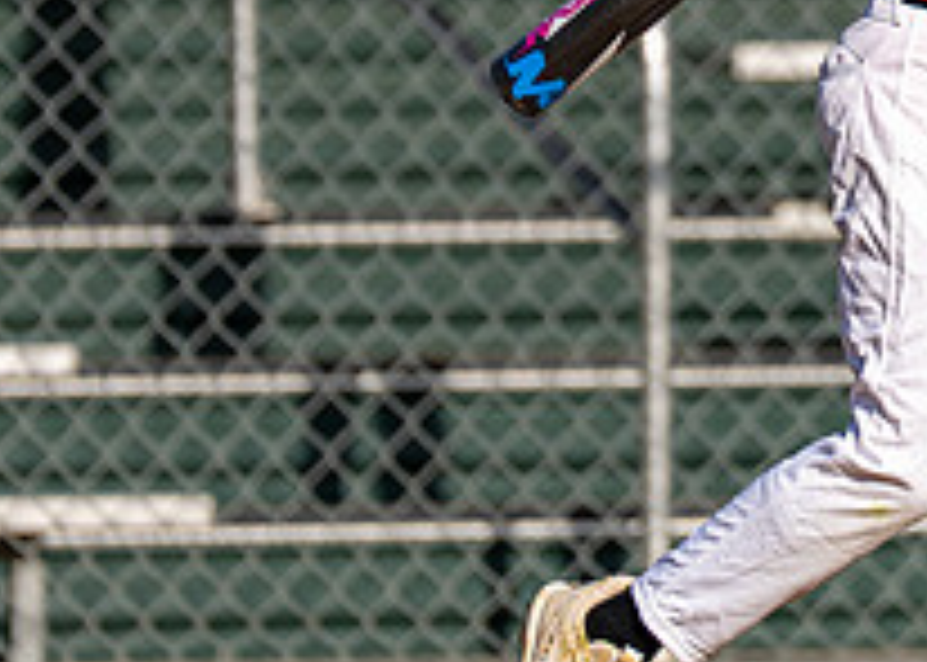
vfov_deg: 1.3
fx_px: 28345
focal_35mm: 1077
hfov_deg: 1.9
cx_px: 929
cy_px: -220
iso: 100
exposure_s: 1/2500
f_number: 2.8
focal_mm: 200
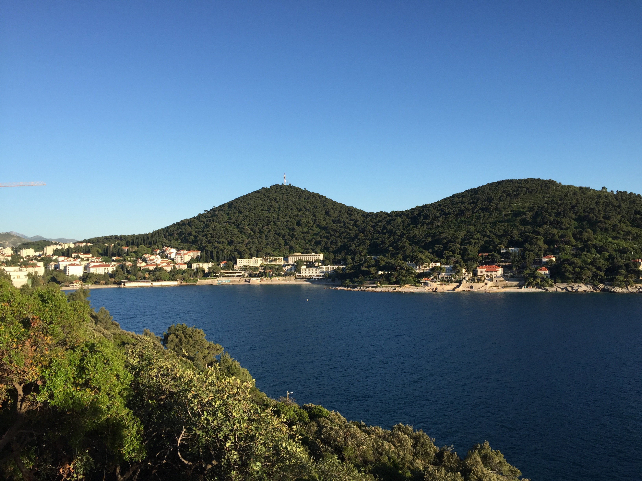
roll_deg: +0.6
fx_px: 538
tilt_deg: +1.7
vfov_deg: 48.2
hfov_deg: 61.7
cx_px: 321
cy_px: 240
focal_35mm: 29
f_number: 2.2
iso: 32
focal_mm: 4.15
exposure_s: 1/1276
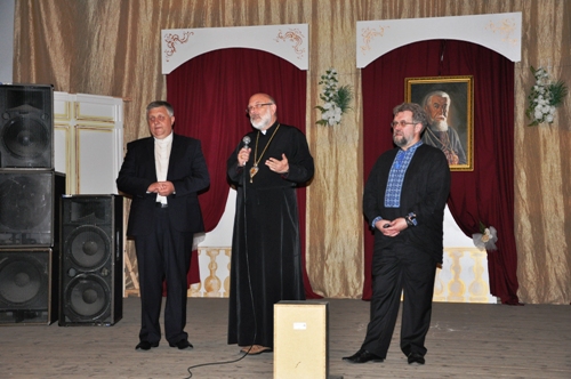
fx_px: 950
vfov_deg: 22.6
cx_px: 286
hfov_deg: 33.4
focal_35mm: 60
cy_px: 190
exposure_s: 1/60
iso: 800
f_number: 4.5
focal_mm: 40
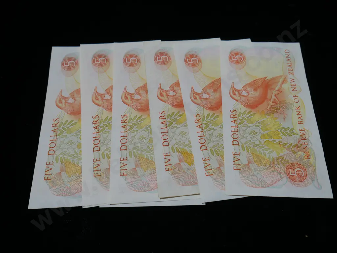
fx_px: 292
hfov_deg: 59.9
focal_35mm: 30
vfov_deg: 46.8
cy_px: 126
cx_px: 168
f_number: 5
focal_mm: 15
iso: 200
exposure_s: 1/125
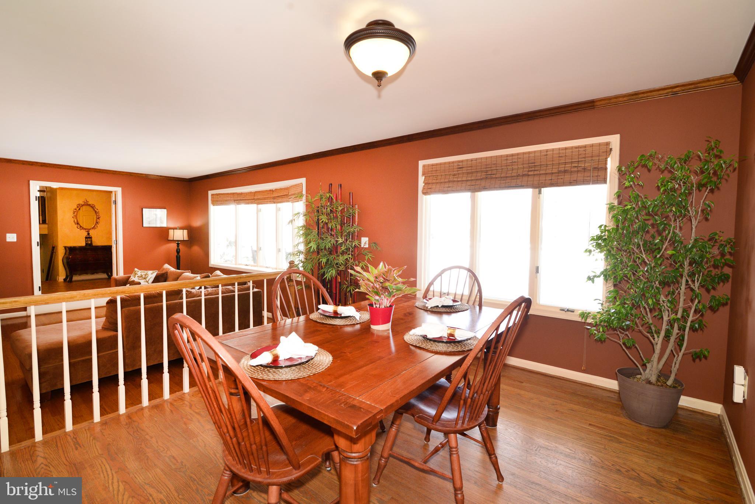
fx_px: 336
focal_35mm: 16
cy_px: 252
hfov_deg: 96.7
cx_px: 378
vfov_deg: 73.8
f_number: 6.3
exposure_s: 1/80
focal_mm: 16
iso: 1000
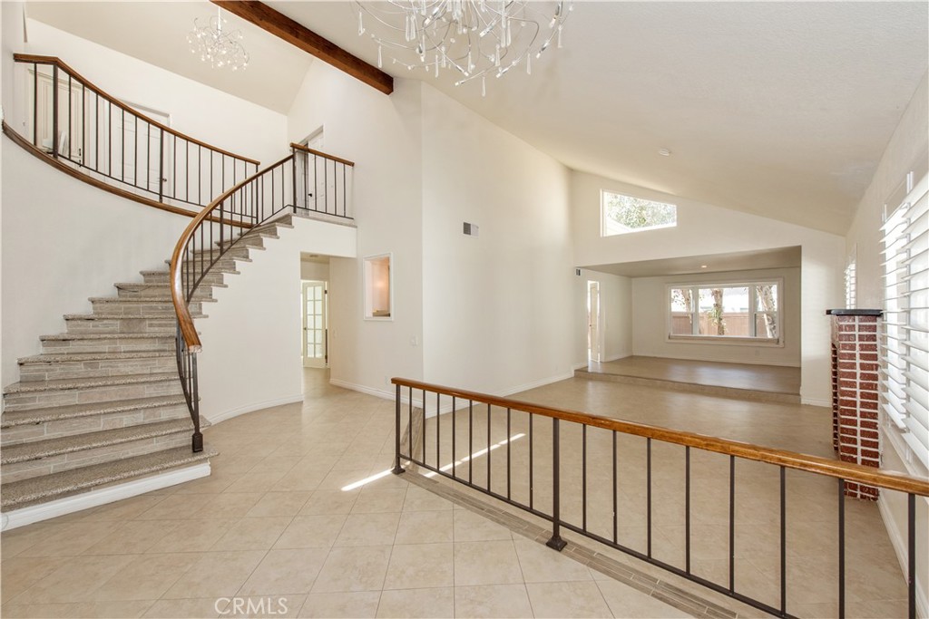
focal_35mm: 14
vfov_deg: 81.2
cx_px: 464
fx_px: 361
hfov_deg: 104.2
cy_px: 310
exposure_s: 1/125
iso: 800
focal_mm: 14
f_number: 5.6
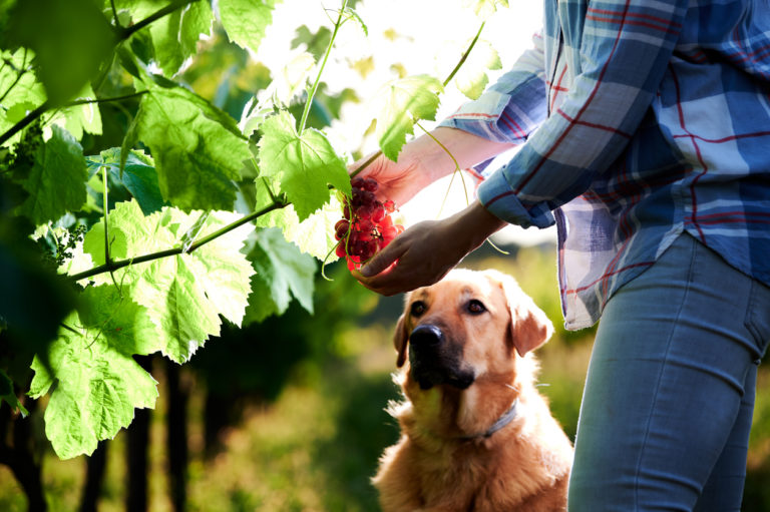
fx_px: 2779
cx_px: 385
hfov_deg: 15.8
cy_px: 256
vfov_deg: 10.5
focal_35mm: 130
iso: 63
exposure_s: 1/200
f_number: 4
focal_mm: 130
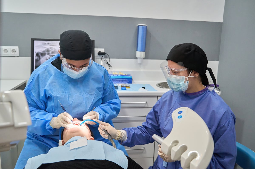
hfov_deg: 60.3
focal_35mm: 31
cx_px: 128
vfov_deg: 42.3
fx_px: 219
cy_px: 84
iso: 1600
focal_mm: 31
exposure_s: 1/640
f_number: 4
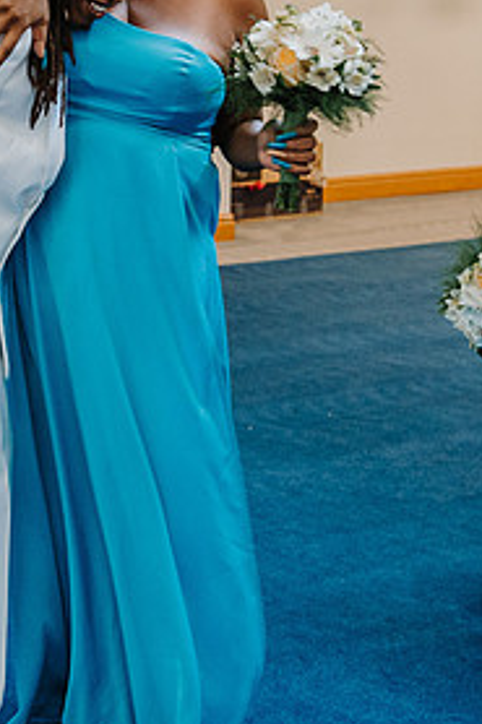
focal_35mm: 104
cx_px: 53
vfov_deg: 19.4
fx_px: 2091
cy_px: 108
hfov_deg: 13.0
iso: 800
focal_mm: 38
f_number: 4
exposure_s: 1/60
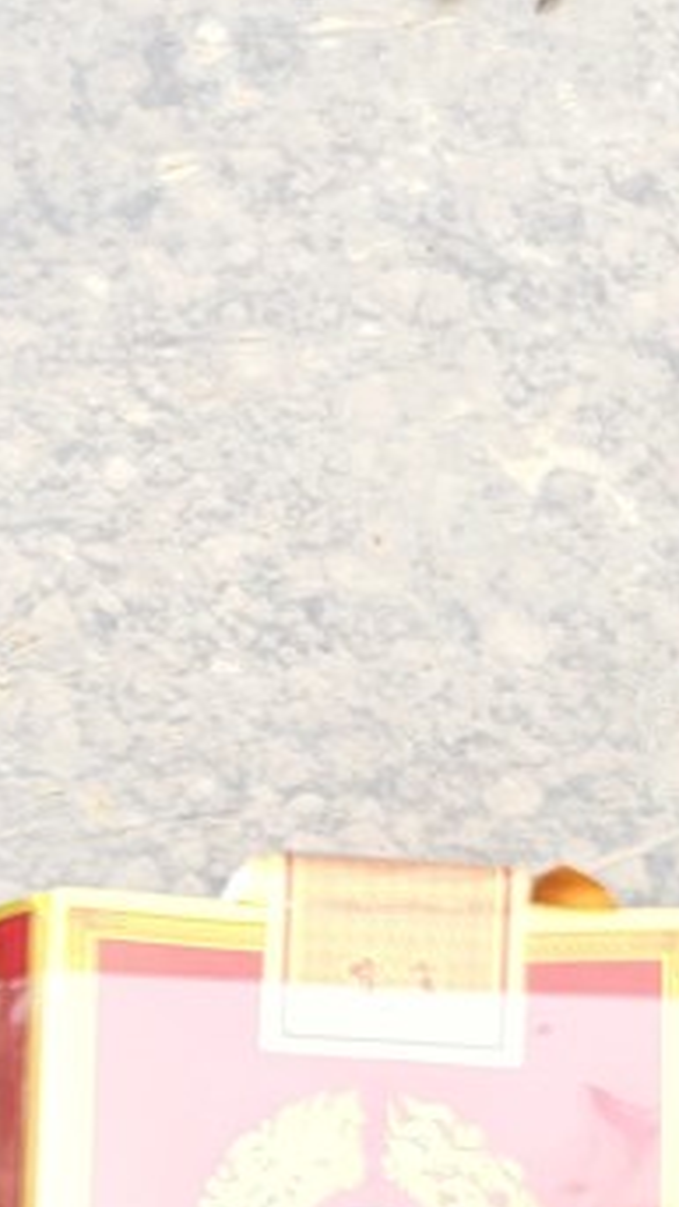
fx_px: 2496
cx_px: 14
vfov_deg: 22.3
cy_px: 1814
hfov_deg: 15.2
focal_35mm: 78
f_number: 1.7
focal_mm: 6.3
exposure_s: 1/180
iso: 50
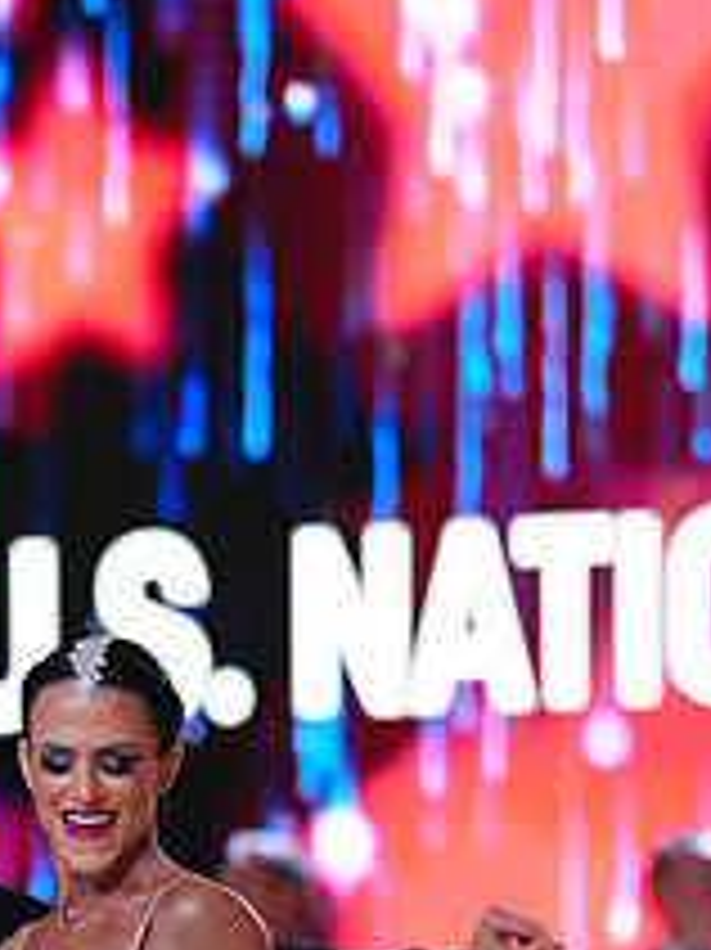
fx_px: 8910
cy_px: 1193
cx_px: -52
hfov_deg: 4.6
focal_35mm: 325
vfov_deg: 6.1
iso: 640
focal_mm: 123
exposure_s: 1/500
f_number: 2.8
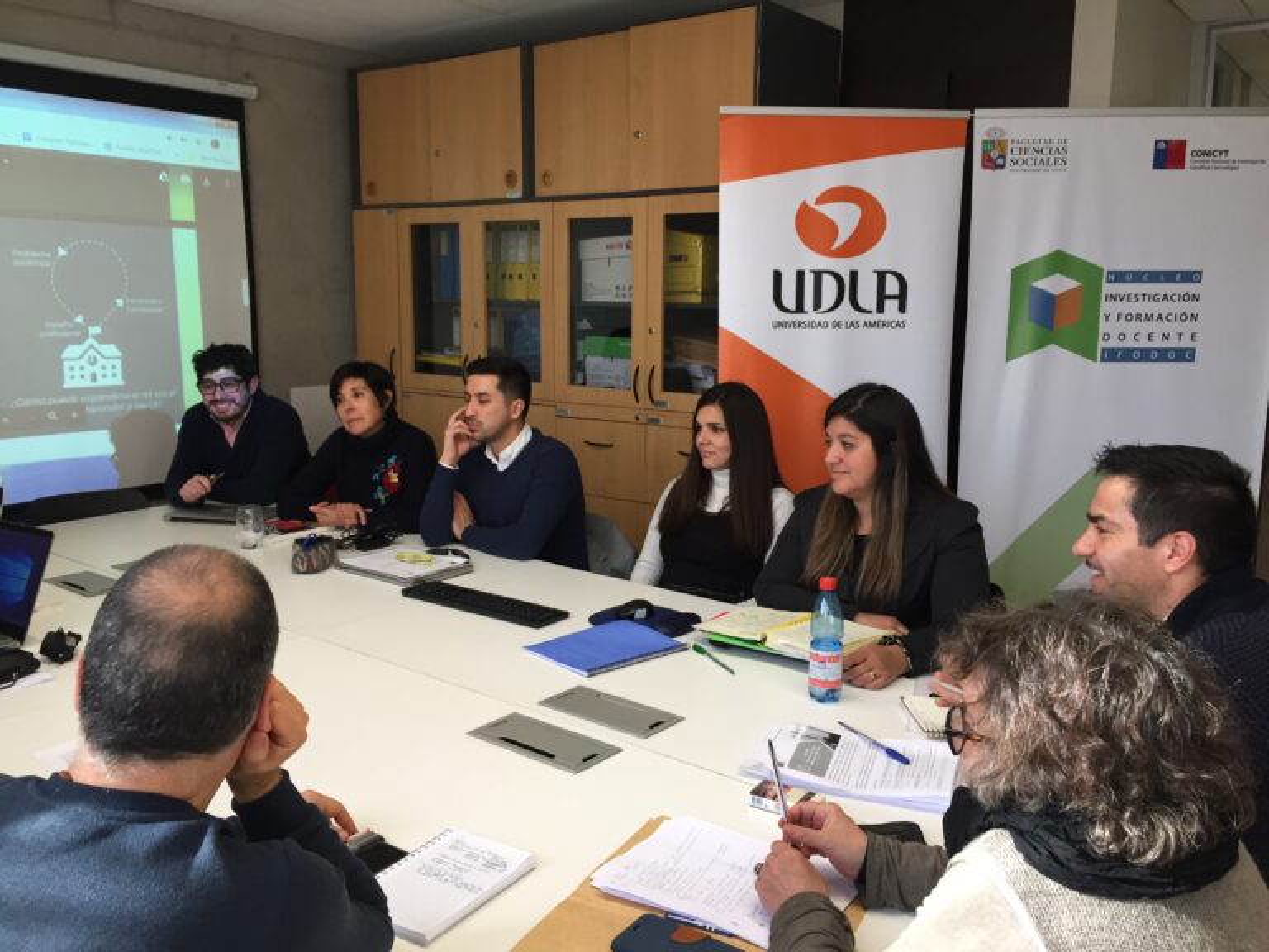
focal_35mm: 29
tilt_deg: -8.8
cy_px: 476
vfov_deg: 48.2
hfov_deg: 61.7
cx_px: 634
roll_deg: +0.1
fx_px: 1063
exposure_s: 1/33
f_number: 2.2
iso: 50
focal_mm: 4.15
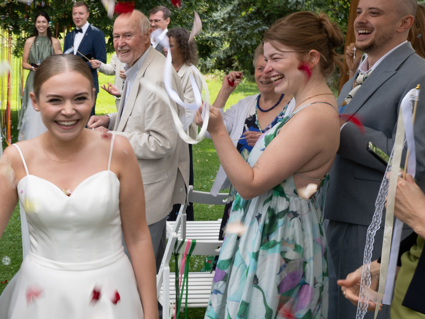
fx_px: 749
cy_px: 229
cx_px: -63
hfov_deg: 28.3
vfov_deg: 23.8
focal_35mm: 61
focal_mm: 14
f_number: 5.6
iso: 100
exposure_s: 1/80
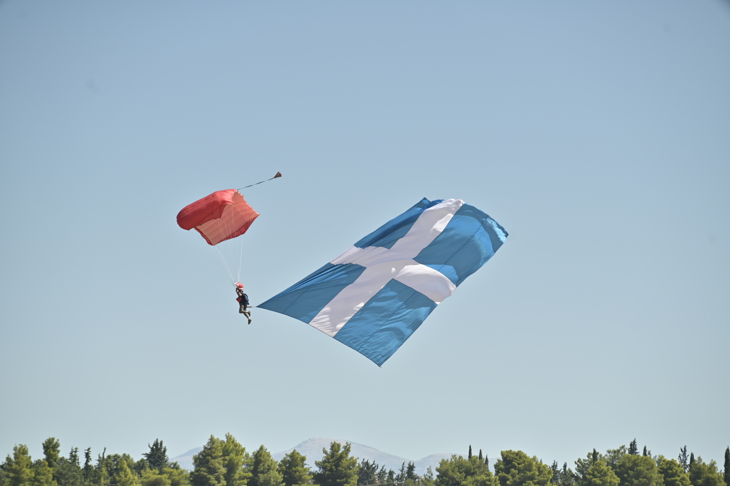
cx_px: 365
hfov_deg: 10.3
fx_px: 4053
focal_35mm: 200
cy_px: 243
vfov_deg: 6.9
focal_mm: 200
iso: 500
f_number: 5.6
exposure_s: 1/4000
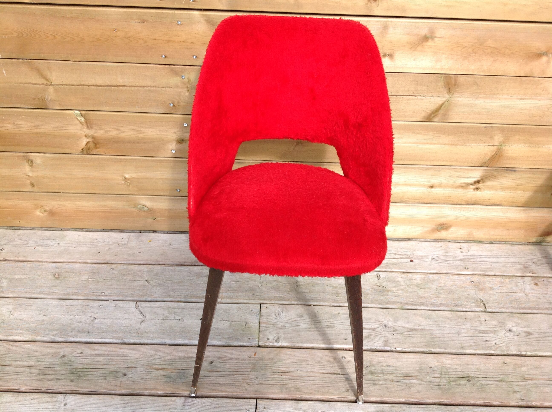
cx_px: 276
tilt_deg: -37.6
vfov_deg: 40.6
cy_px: 206
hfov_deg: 52.7
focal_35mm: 35
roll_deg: -1.6
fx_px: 557
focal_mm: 4.28
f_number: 2.4
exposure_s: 1/593
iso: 50
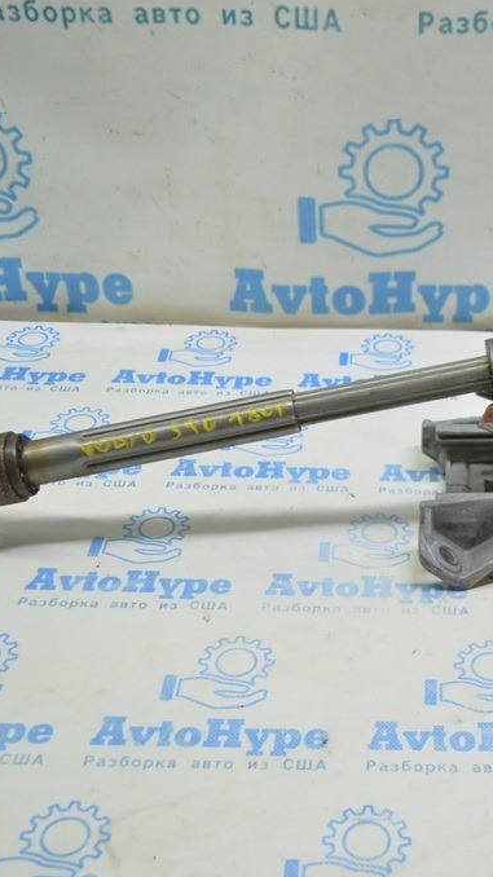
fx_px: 1158
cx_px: 422
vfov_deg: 41.5
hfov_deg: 23.5
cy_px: 438
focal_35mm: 50
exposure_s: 1/50
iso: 400
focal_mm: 21
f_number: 3.8
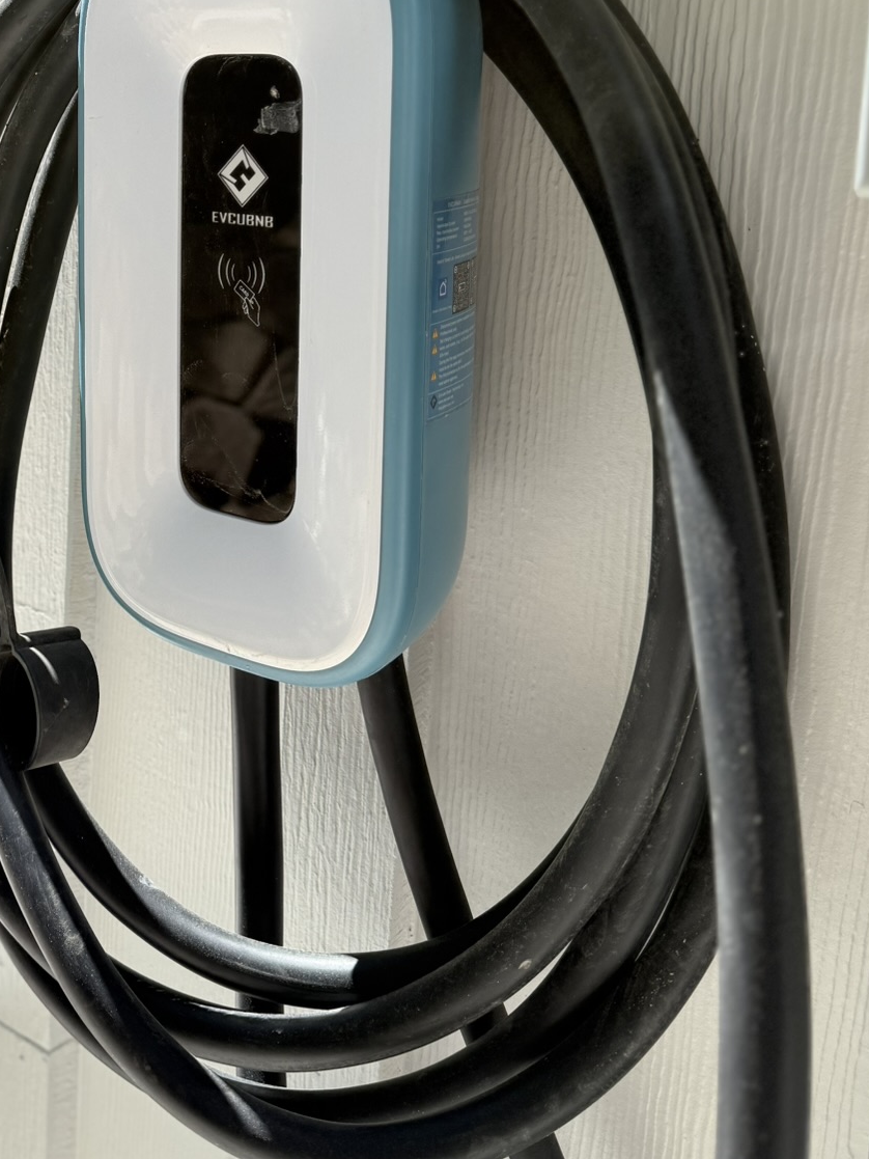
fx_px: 1472
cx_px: 87
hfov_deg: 31.4
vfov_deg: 41.7
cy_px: 288
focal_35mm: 44
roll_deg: -2.6
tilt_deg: -7.6
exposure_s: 1/2703
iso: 100
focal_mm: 6.76
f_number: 1.78
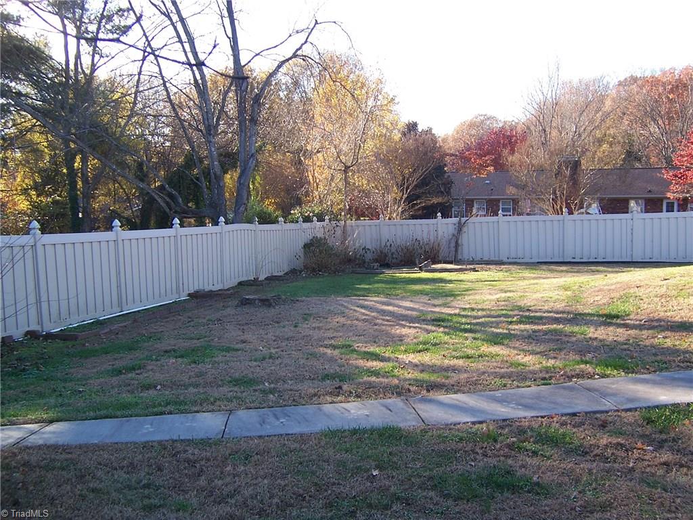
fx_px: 661
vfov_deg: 42.9
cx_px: 346
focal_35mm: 33
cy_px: 260
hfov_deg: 55.4
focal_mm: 5.5
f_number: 3.4
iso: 80
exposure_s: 1/125
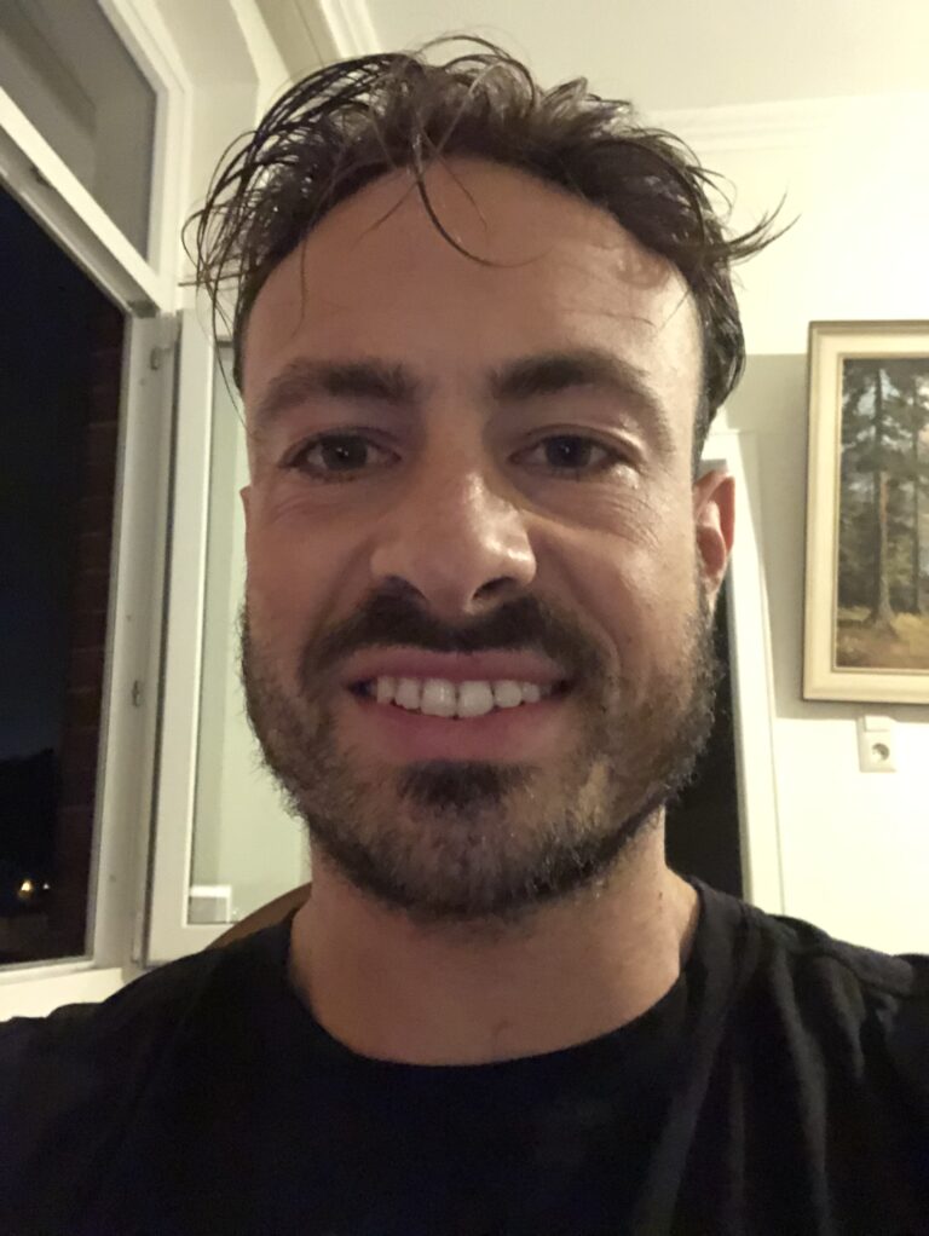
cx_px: 464
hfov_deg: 44.2
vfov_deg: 56.8
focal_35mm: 32
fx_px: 1144
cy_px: 618
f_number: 2.2
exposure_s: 1/15
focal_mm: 2.87
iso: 1600
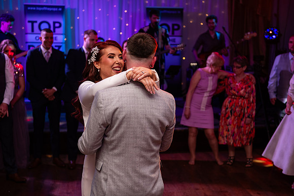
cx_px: 147
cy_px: 98
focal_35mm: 56
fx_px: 457
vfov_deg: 24.2
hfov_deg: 35.6
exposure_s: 1/160
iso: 500
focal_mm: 56
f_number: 3.5
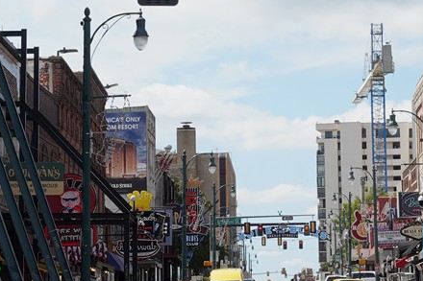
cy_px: 18
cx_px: 209
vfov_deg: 9.1
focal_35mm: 150
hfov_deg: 13.7
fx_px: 1762
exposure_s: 1/100
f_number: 13
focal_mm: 33
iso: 100
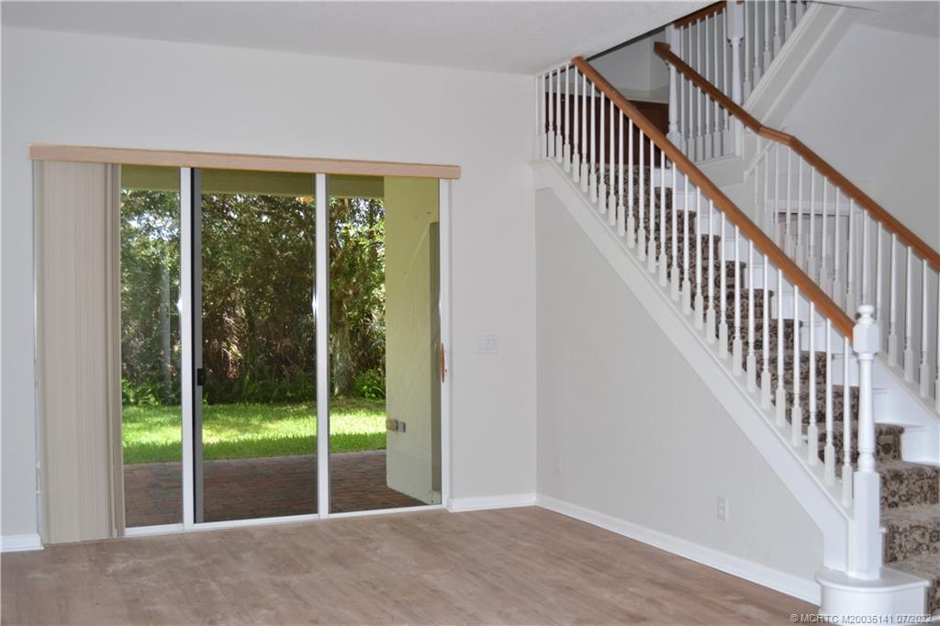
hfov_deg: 53.1
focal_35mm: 36
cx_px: 470
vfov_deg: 36.8
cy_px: 313
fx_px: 940
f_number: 4.5
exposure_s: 1/200
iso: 400
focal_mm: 24
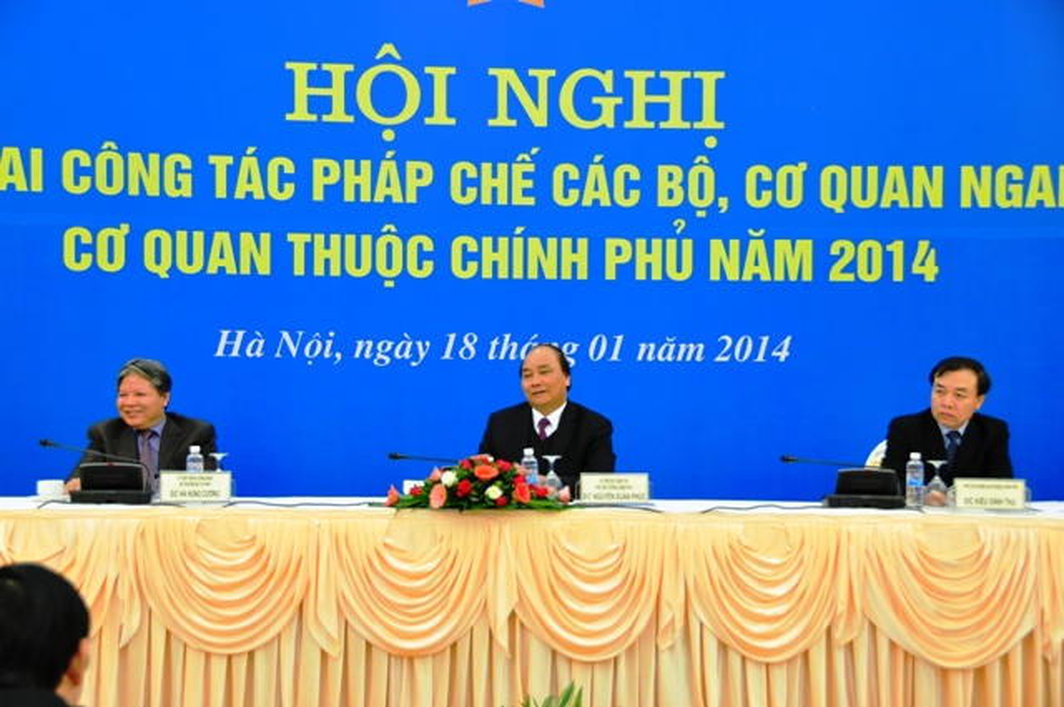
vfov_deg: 20.6
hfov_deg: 30.5
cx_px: 532
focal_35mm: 66
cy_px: 354
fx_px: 1948
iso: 800
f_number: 4.5
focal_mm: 44
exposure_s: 1/25
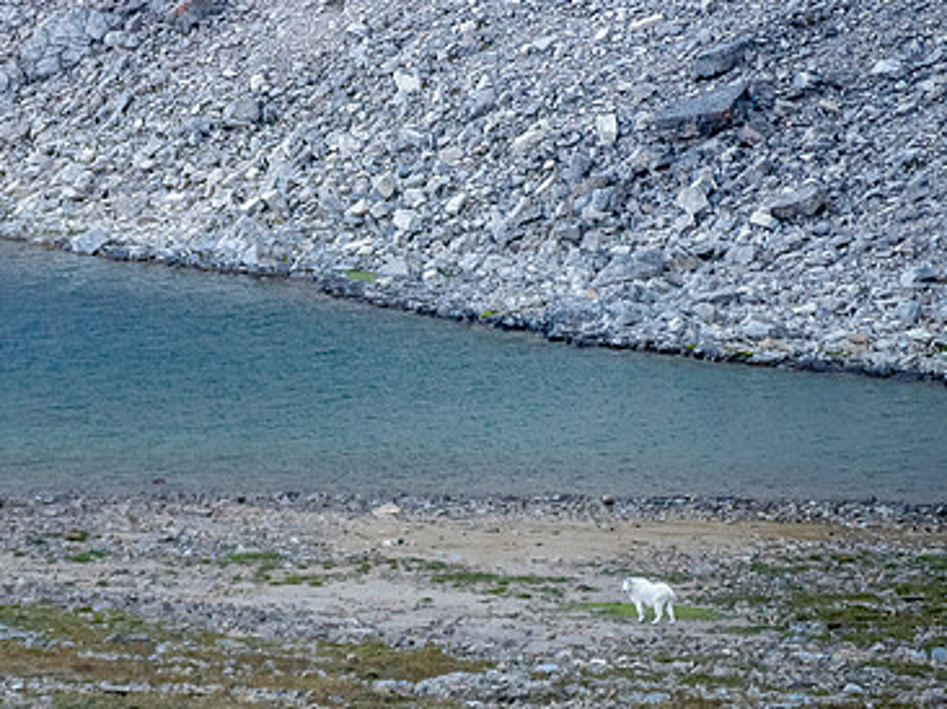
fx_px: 13014
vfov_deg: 3.1
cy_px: 263
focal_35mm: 476
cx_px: 212
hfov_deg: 4.2
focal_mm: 150
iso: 800
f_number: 5.6
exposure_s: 1/320
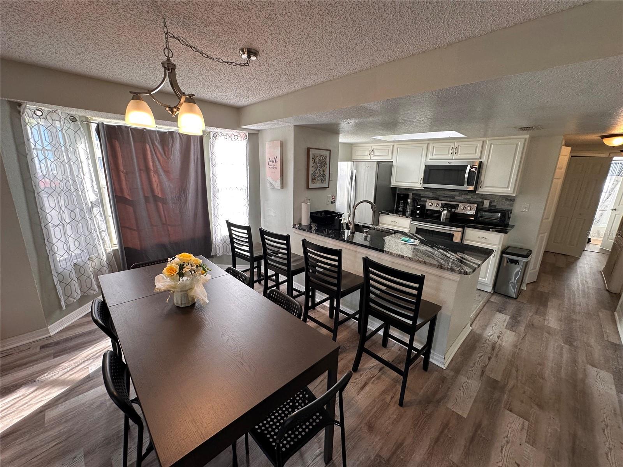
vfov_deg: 85.7
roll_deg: -0.7
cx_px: 312
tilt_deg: -13.3
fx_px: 252
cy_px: 234
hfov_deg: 102.1
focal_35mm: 14
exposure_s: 1/120
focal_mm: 2.22
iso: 80
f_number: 2.2
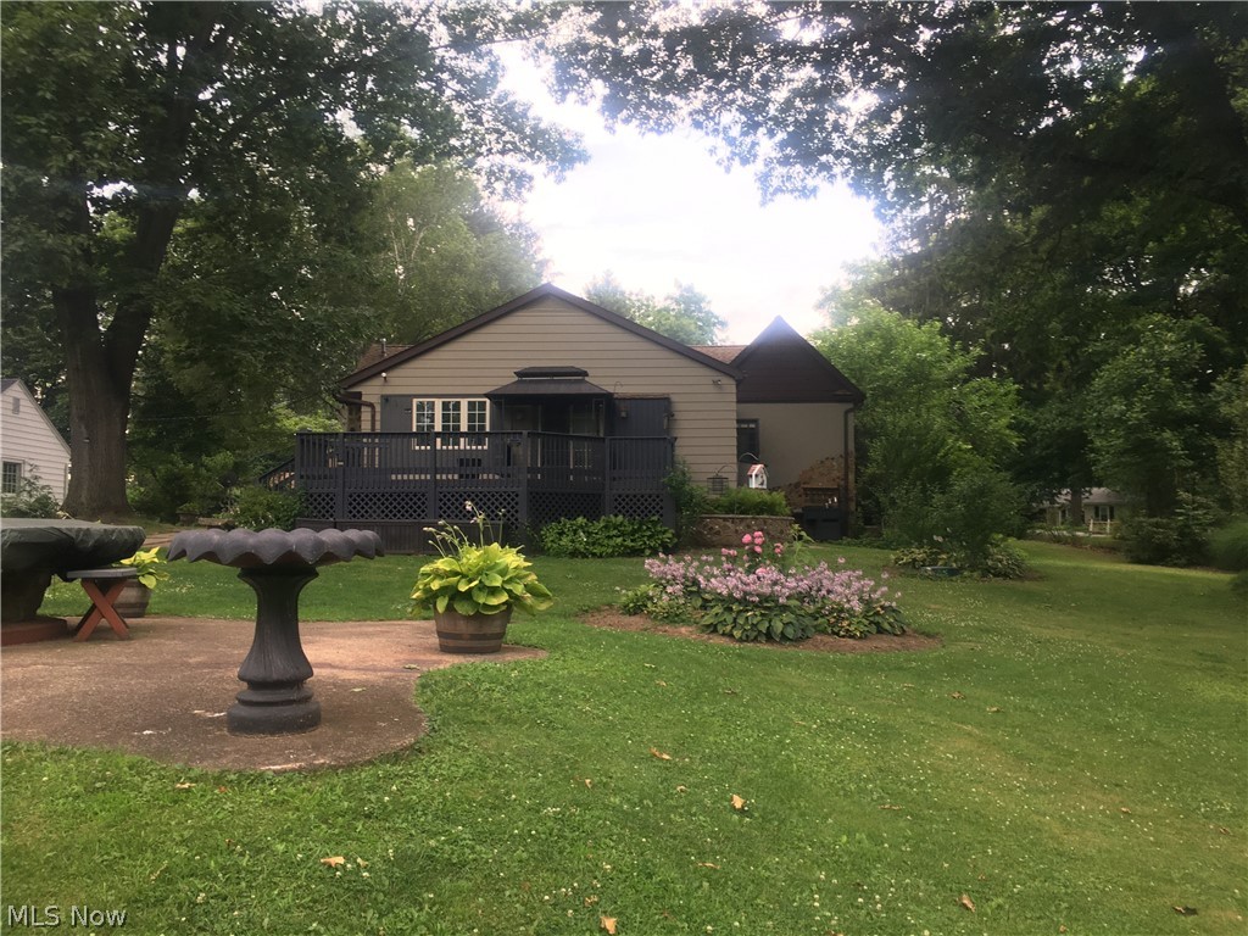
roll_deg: +0.1
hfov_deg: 61.7
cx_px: 624
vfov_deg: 48.2
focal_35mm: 29
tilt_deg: +5.0
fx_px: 1046
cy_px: 468
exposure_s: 1/120
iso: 25
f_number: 2.2
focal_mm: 4.15
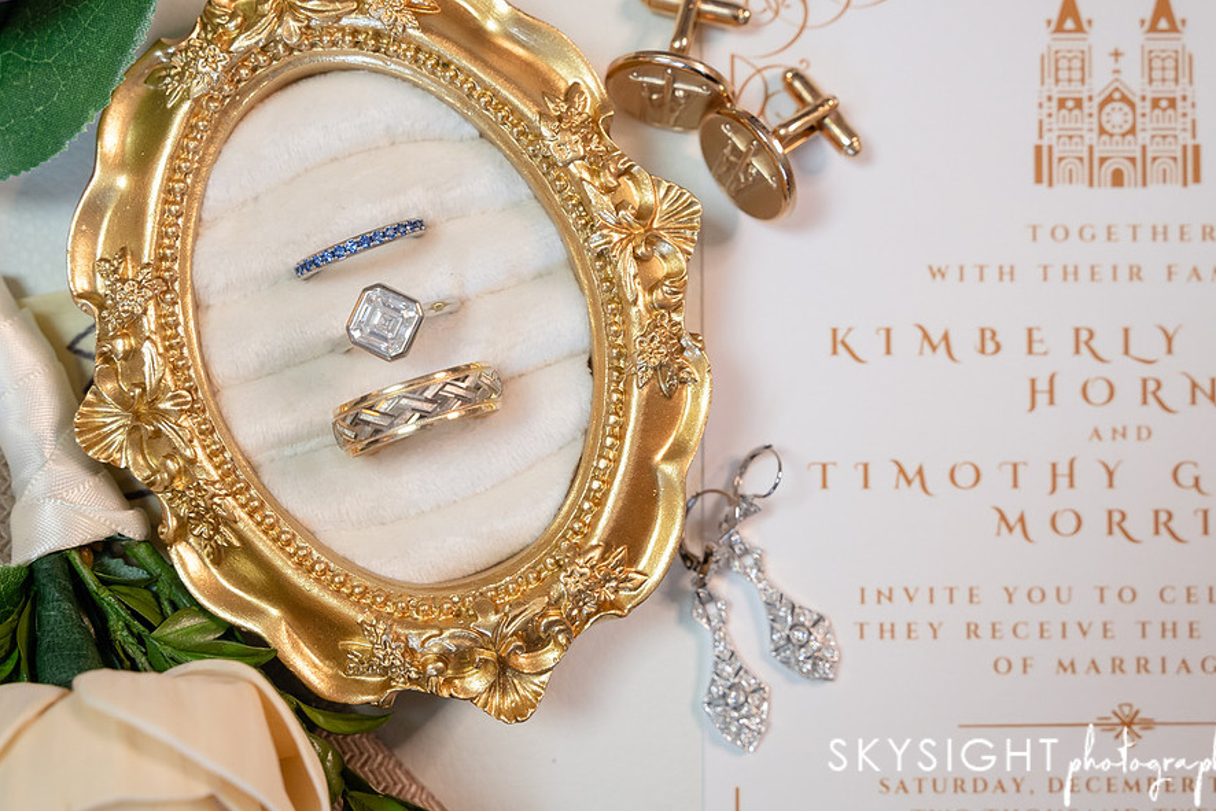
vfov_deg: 22.6
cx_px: 530
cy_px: 316
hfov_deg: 33.4
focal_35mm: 60
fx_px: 2027
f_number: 6.3
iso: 1600
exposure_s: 1/60
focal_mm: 48
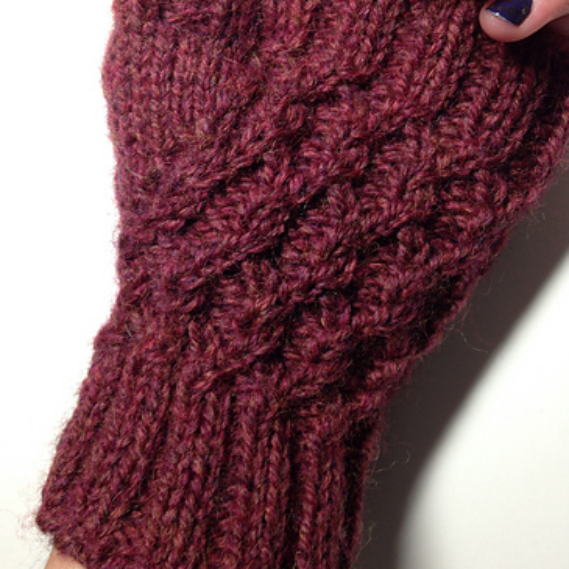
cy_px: 234
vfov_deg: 41.7
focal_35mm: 40
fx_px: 744
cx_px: 283
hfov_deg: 41.9
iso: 64
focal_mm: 4.12
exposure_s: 1/20
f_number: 2.4
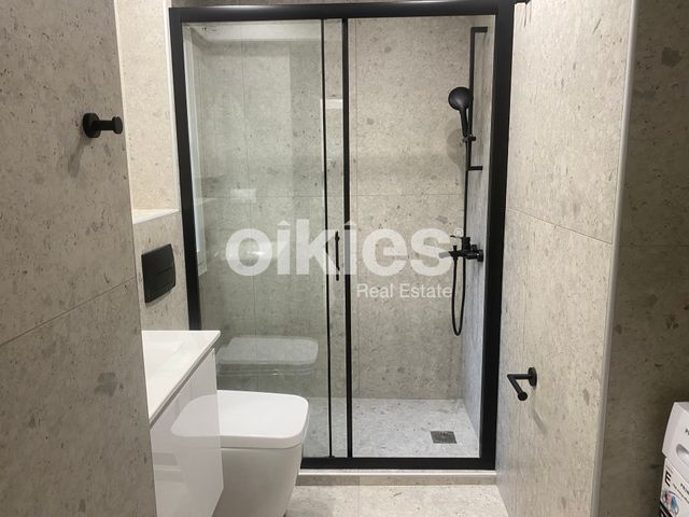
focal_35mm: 26
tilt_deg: -10.7
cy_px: 258
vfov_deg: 53.1
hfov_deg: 67.3
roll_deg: +1.0
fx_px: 518
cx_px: 344
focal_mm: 4.25
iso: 80
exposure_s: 1/50
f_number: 1.8
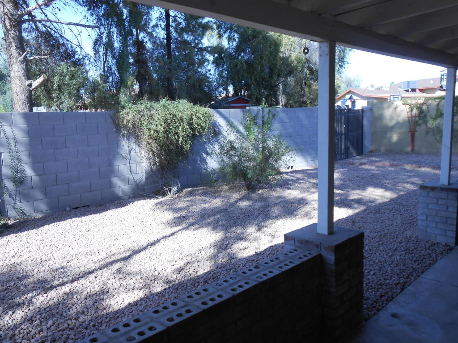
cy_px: 172
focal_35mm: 30
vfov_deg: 46.8
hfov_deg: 60.0
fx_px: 397
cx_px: 229
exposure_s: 1/200
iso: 80
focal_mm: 5.3
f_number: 3.8
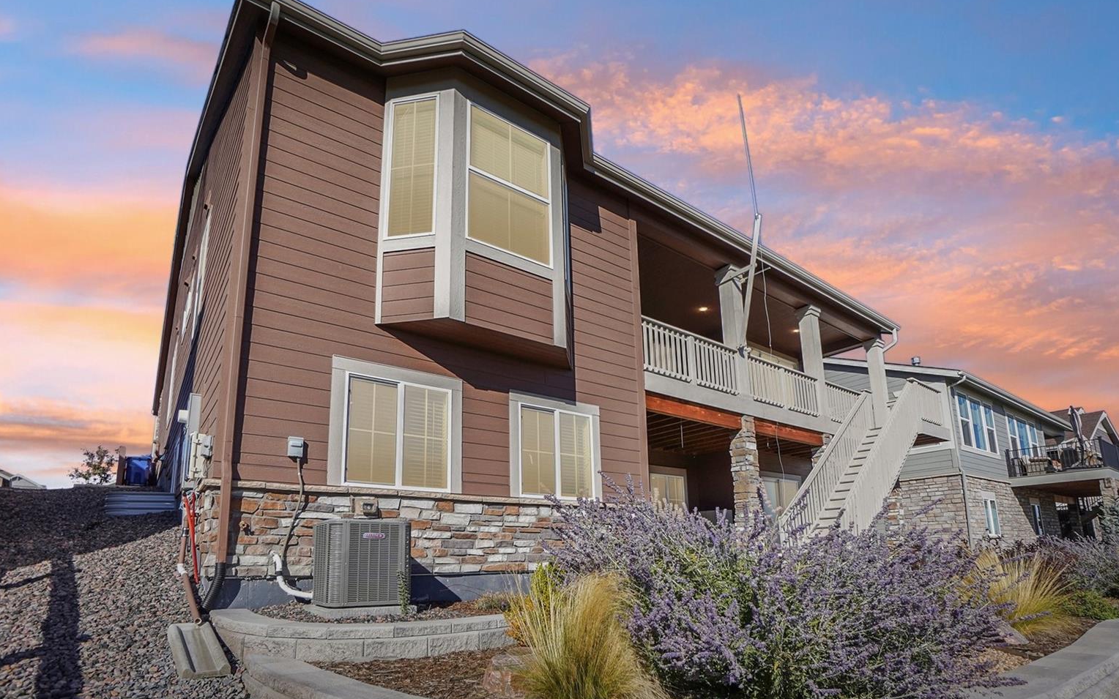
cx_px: 572
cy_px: 334
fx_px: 488
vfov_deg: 71.2
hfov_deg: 97.8
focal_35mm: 16
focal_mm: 10
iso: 100
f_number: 8
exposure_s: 1/400
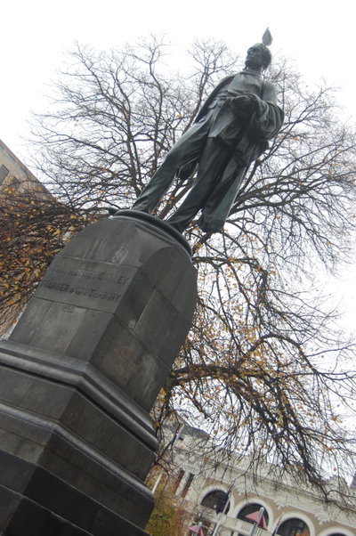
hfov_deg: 26.4
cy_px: 268
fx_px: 758
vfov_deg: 38.9
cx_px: 178
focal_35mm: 51
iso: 200
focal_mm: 34
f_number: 4.5
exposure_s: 1/80
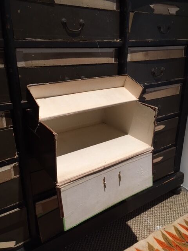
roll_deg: +0.4
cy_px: 126
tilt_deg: -21.6
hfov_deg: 48.2
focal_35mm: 29
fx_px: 210
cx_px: 94
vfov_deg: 61.7
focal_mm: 4.15
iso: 125
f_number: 2.2
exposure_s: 1/33
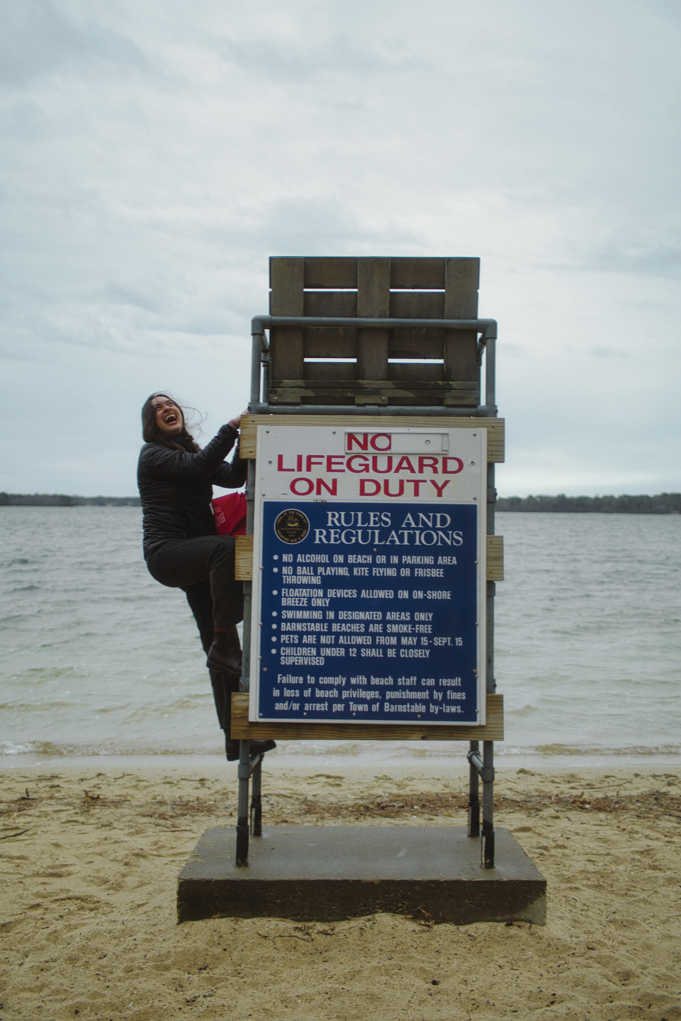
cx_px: 340
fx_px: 1021
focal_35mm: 36
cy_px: 510
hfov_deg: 36.9
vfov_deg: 53.1
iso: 100
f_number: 1.8
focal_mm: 24
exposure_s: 1/50
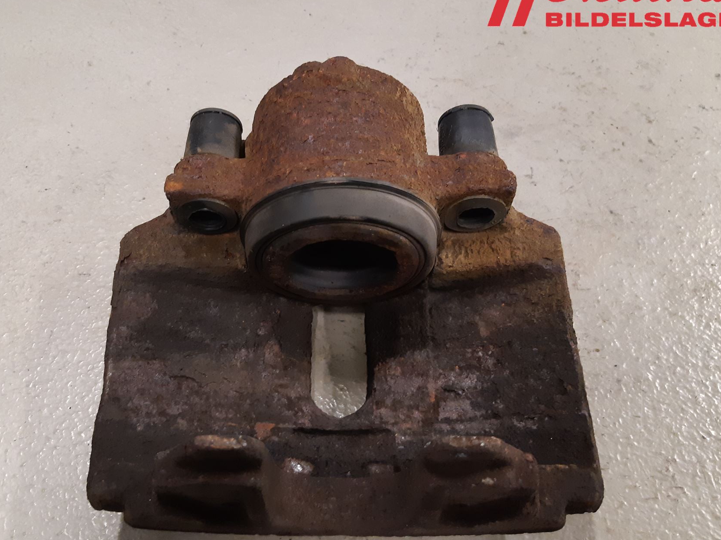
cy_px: 286
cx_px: 310
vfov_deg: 44.1
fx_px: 667
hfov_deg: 56.6
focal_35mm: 32
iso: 250
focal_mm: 3.93
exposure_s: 1/50
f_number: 1.7
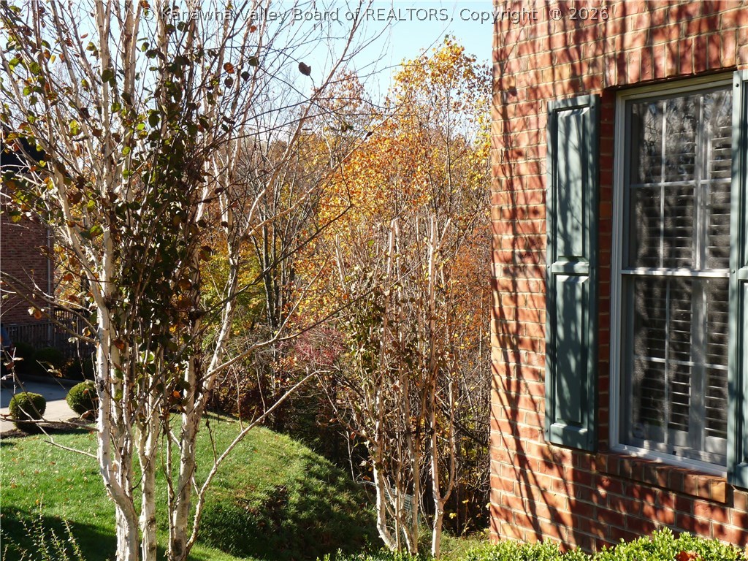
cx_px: 374
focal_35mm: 50
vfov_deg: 29.1
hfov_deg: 38.2
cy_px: 280
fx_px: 1080
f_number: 4.5
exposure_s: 1/250
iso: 100
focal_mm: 9
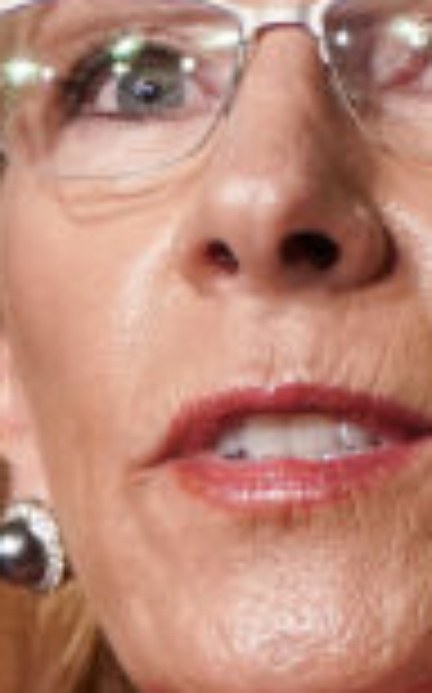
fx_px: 34613
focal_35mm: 1834
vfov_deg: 1.1
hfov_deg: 0.7
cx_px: 418
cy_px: 983
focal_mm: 270
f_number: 5.6
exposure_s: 1/250
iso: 3200
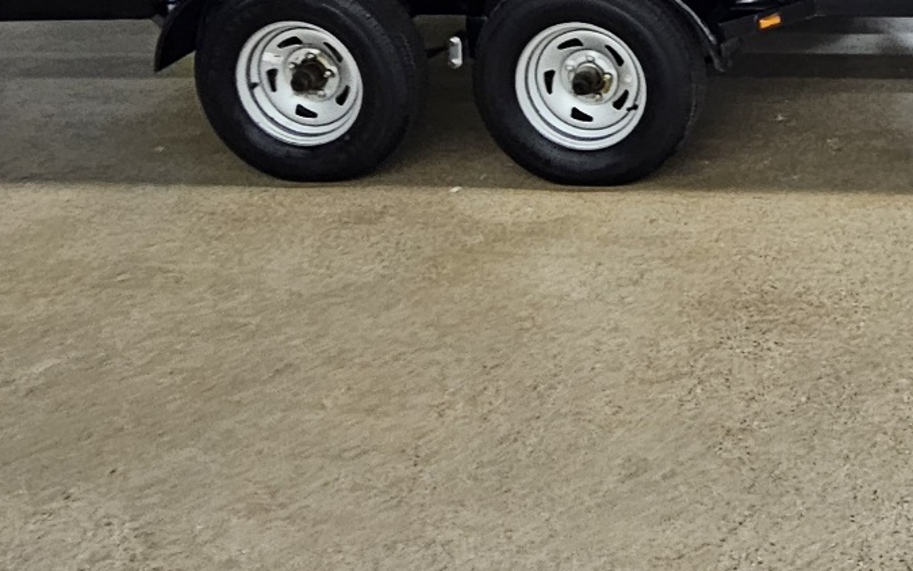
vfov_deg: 22.4
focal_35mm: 49
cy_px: -249
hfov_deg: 35.6
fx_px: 1219
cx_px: 982
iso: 200
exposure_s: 1/60.2
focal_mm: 2.2
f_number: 2.2
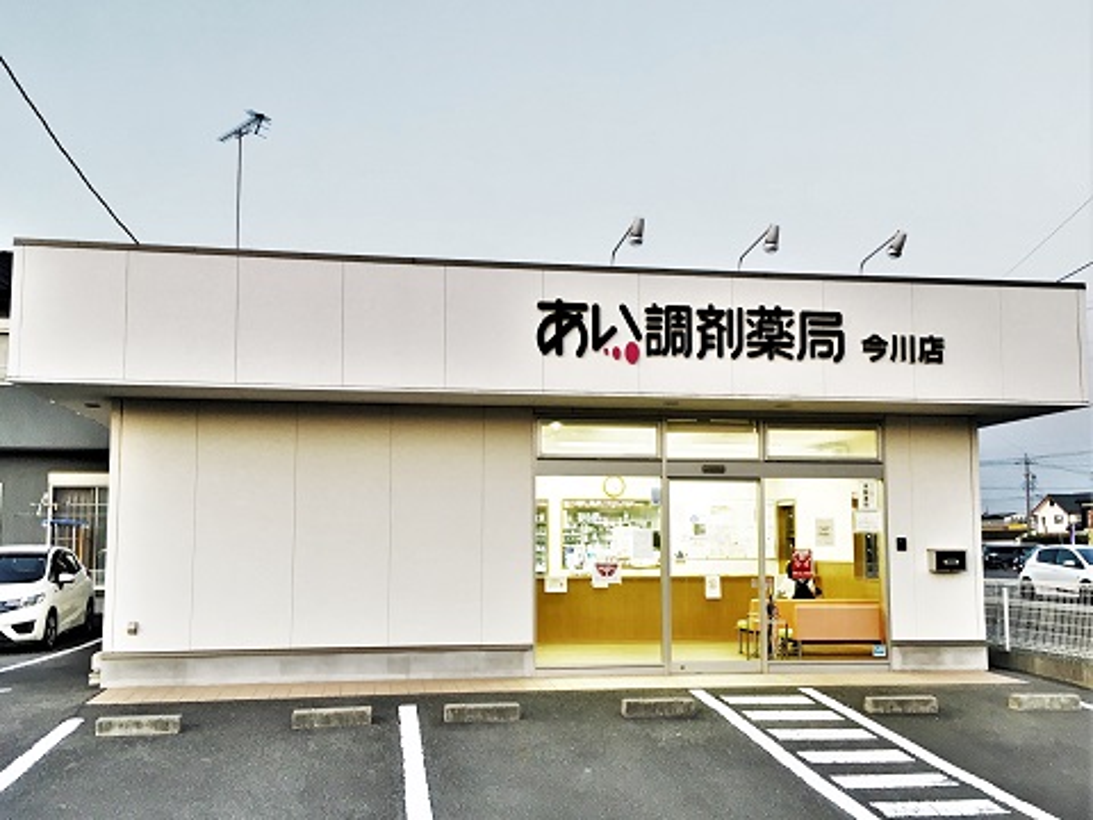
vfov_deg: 48.2
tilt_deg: +5.8
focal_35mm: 29
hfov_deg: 61.7
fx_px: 916
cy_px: 410
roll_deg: -0.6
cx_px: 546
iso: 50
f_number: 2.2
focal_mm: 4.15
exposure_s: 1/30
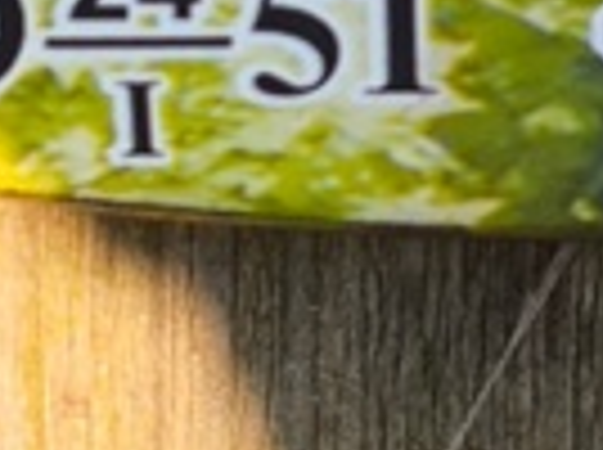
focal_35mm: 299
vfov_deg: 4.9
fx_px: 5199
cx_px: 538
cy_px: -126
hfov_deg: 6.6
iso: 50
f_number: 1.7
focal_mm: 4.71
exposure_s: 1/164
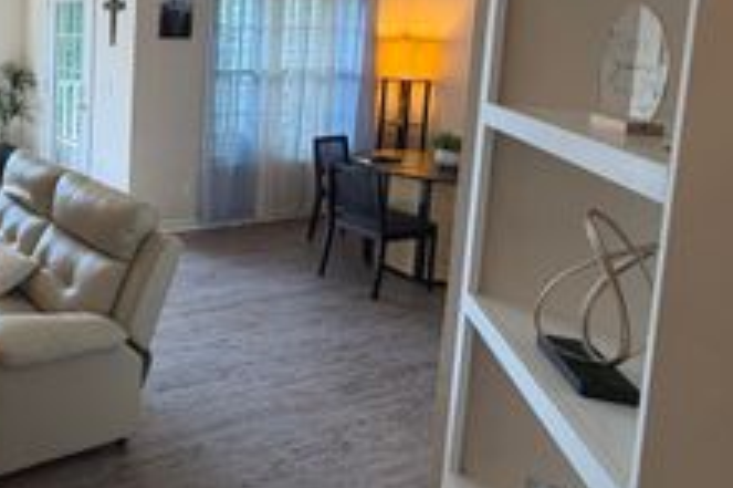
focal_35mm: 33
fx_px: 671
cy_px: 81
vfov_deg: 38.1
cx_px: -17
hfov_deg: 46.7
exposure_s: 1/120
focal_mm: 2.22
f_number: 2.2
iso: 125
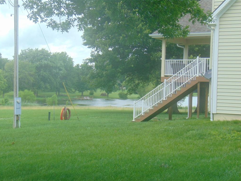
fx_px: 501
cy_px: 91
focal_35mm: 72
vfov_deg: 20.4
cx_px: 121
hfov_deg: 27.0
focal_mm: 12.8
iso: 80
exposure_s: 1/250
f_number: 3.7
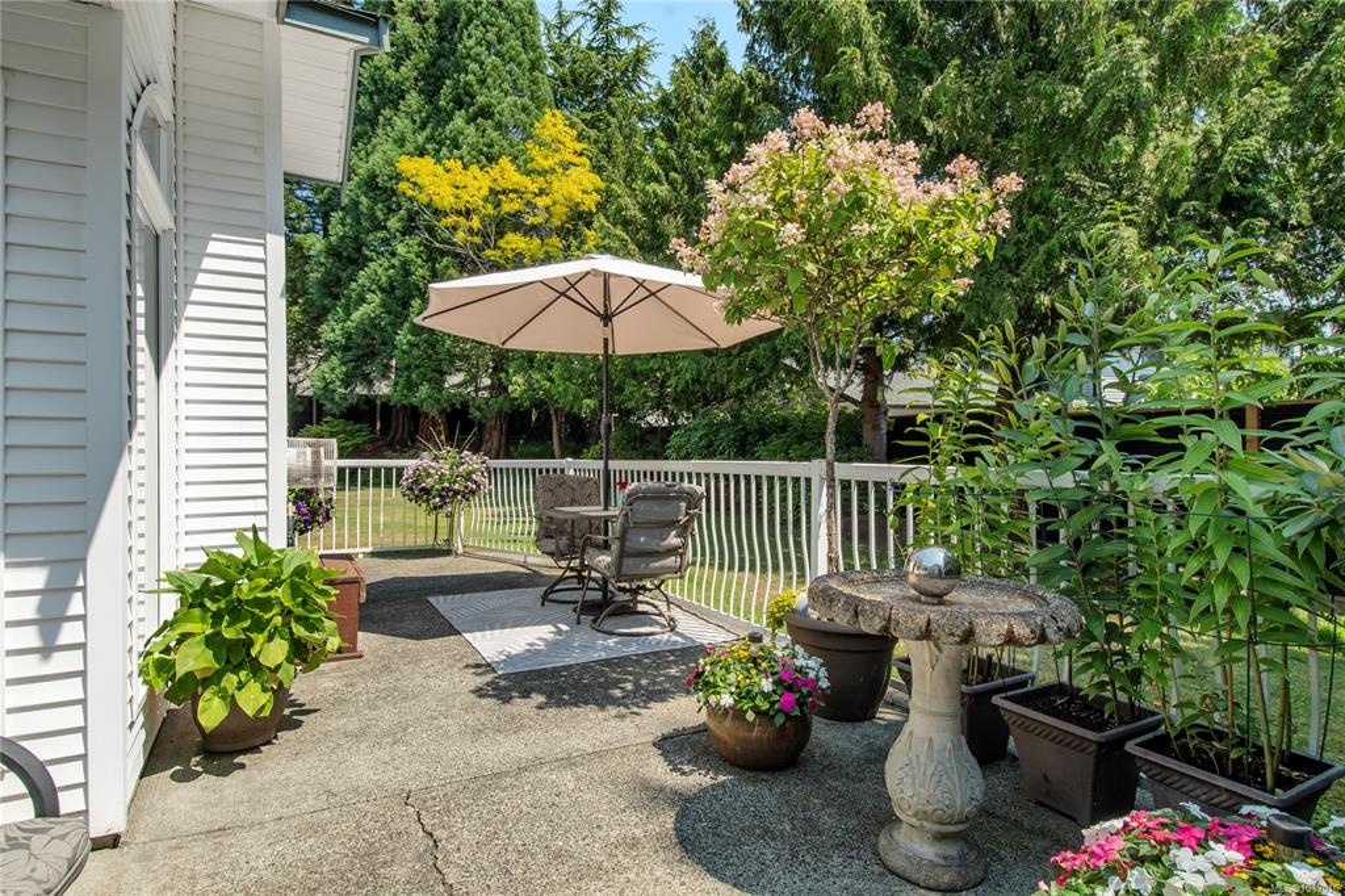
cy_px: 448
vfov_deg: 67.3
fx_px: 672
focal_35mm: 18
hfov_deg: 90.0
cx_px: 672
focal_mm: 12
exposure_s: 1/250
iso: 250
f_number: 11
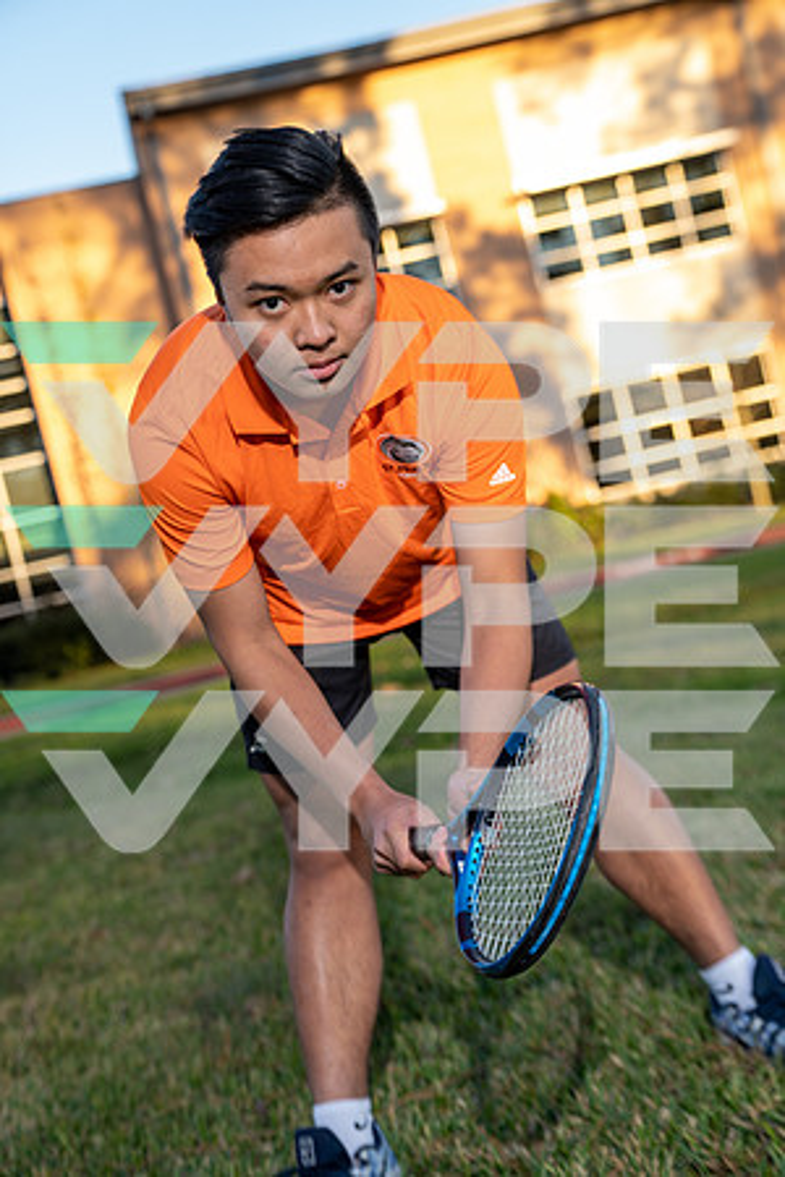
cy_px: 588
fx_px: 1701
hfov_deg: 26.0
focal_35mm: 52
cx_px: 392
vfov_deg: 38.2
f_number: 3.2
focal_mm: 52
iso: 200
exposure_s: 1/250
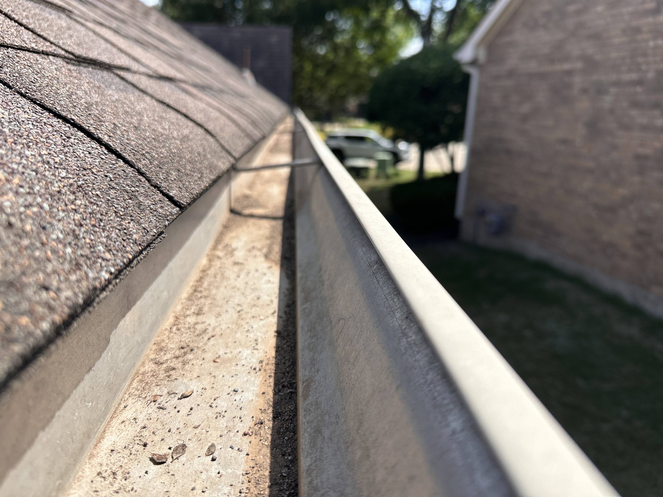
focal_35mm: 24
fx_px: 460
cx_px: 332
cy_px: 248
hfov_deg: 71.6
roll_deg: -2.3
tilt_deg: -15.7
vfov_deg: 56.8
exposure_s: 1/3356
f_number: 1.78
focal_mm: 6.86
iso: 80
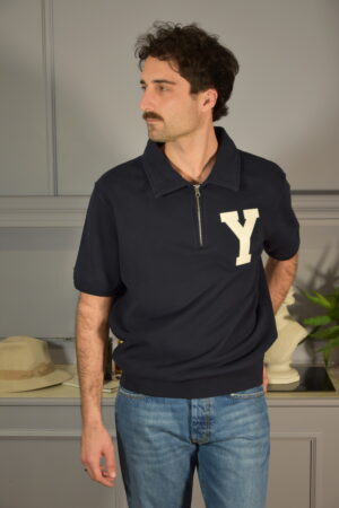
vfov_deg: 28.1
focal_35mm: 72
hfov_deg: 18.9
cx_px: 170
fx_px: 1017
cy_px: 254
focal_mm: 48
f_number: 4.8
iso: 640
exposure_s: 1/30
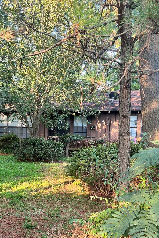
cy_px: 119
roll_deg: -0.4
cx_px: 33
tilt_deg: -5.8
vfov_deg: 51.9
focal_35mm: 37
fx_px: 245
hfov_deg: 34.9
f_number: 1.5
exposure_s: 1/121
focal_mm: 5.7
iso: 80
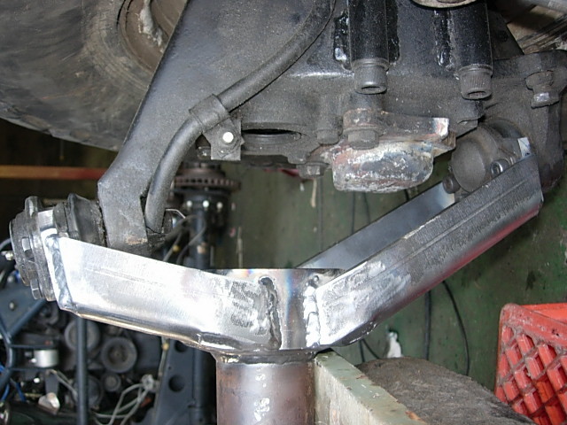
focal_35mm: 38
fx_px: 622
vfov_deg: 37.7
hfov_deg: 49.0
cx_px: 284
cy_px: 212
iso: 79
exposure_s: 1/32
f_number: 2.8
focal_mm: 7.8
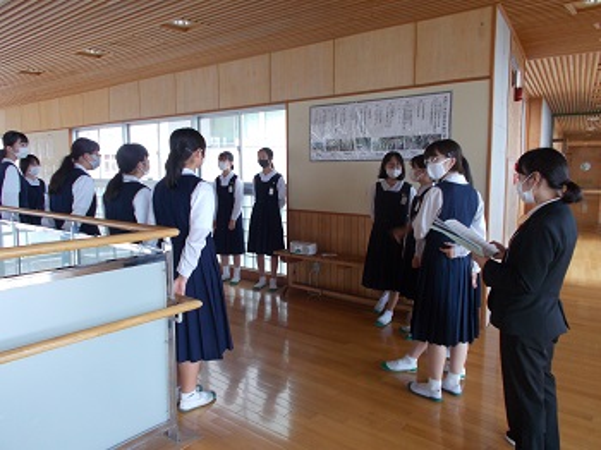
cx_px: 300
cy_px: 225
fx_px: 521
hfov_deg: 60.0
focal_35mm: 30
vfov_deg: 46.7
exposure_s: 1/25
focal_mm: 5.3
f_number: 3.4
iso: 125
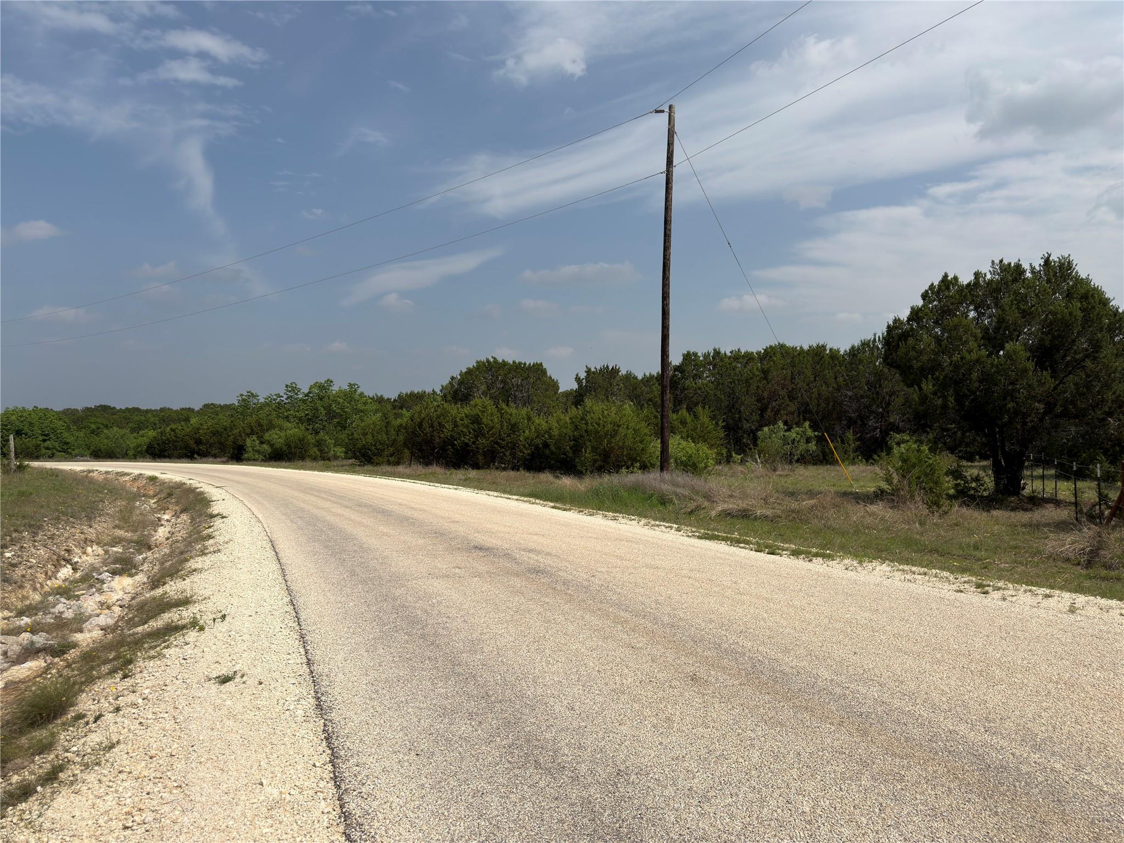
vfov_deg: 56.8
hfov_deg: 71.6
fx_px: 779
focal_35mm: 24
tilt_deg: -1.1
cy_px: 422
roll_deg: +0.5
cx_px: 562
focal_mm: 6.76
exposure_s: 1/7752
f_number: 1.78
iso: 64
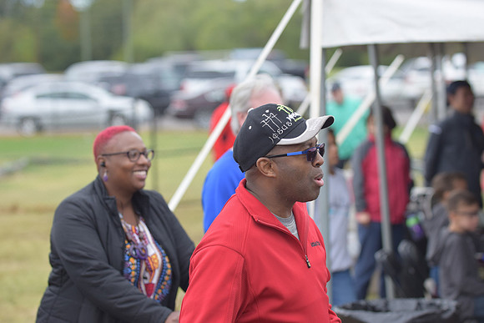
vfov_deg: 9.6
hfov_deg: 14.4
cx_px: 242
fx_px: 1916
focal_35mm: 142
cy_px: 162
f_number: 2.8
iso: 200
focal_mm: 95
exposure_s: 1/640
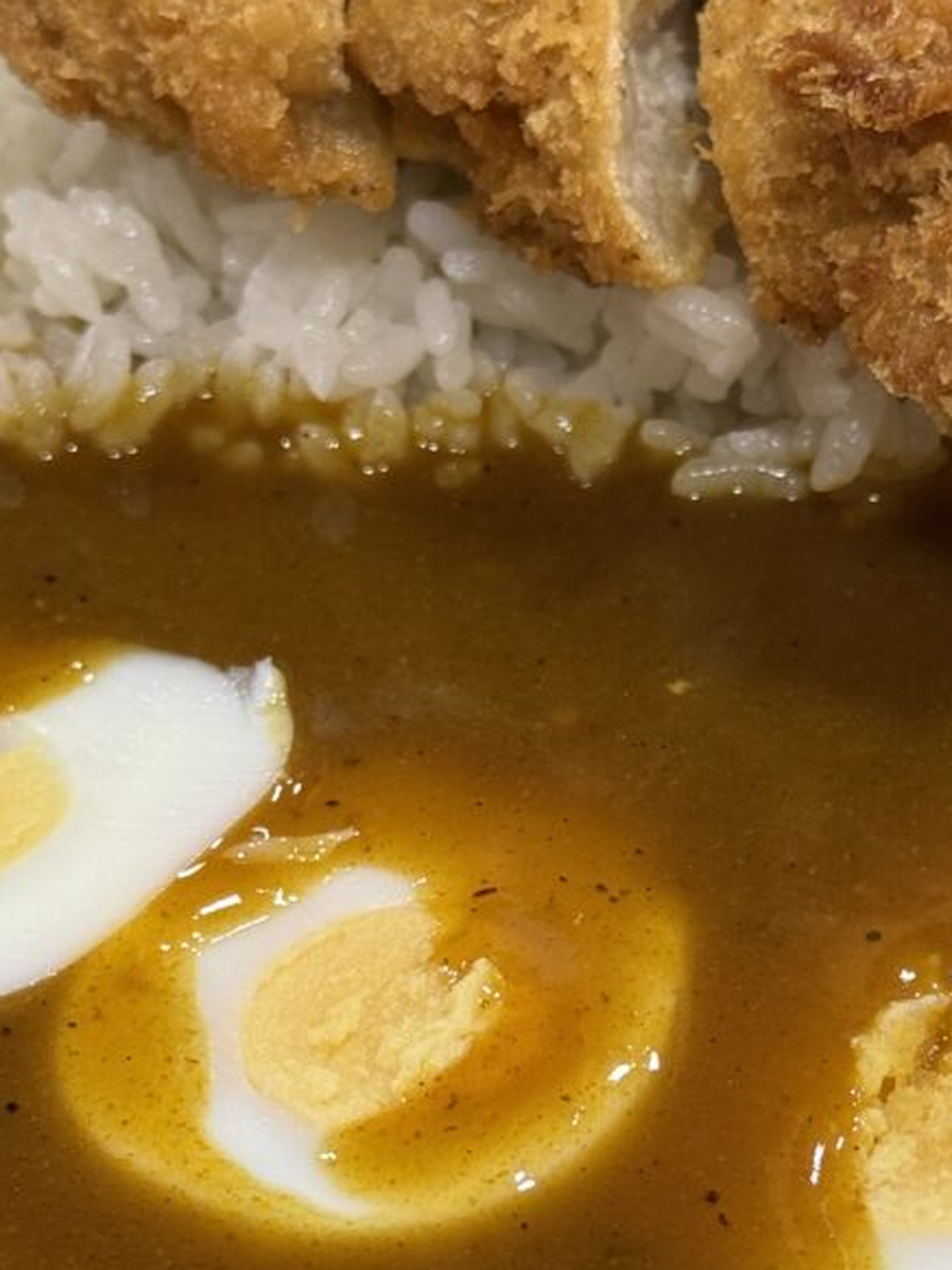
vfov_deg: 19.8
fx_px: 3633
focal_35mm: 99
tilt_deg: -40.8
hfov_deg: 14.9
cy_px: 748
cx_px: 662
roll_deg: +1.1
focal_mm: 6.76
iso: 160
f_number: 1.78
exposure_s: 1/50
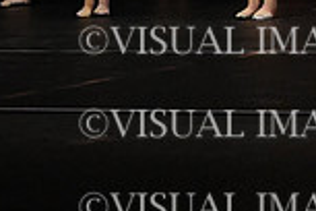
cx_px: 378
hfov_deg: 7.1
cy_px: -168
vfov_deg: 4.7
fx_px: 2528
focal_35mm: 288
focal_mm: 51
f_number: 4
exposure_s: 1/1000
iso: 6400
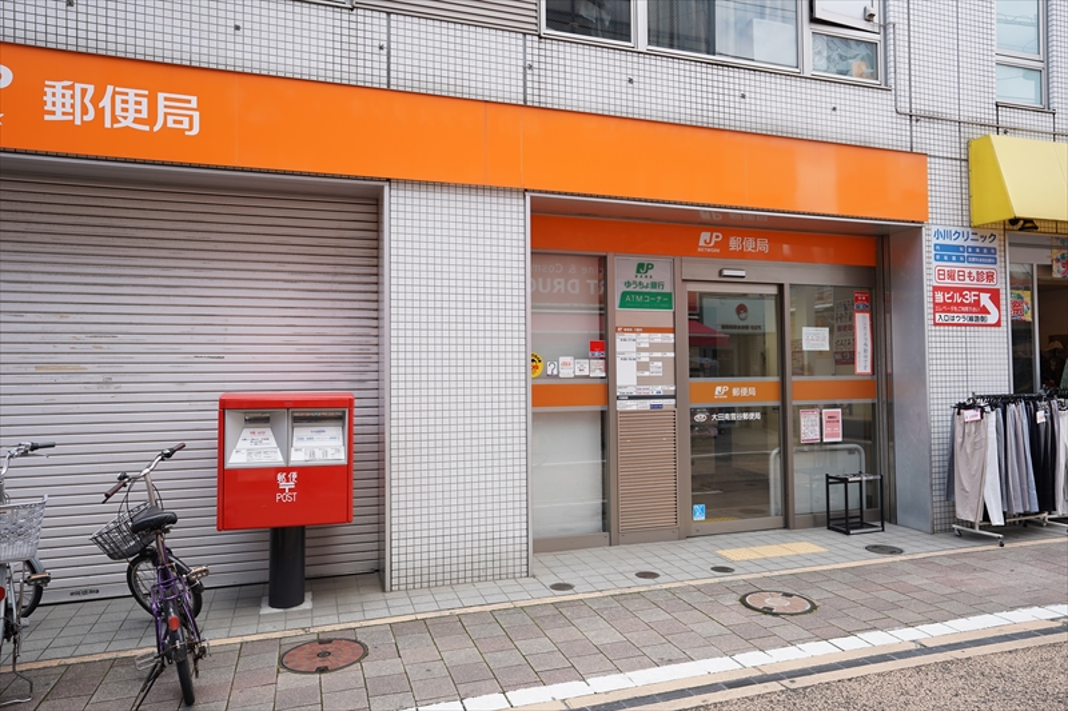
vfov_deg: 55.1
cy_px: 356
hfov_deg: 76.1
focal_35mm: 23
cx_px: 534
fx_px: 682
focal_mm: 23
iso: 100
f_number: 4
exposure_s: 1/160
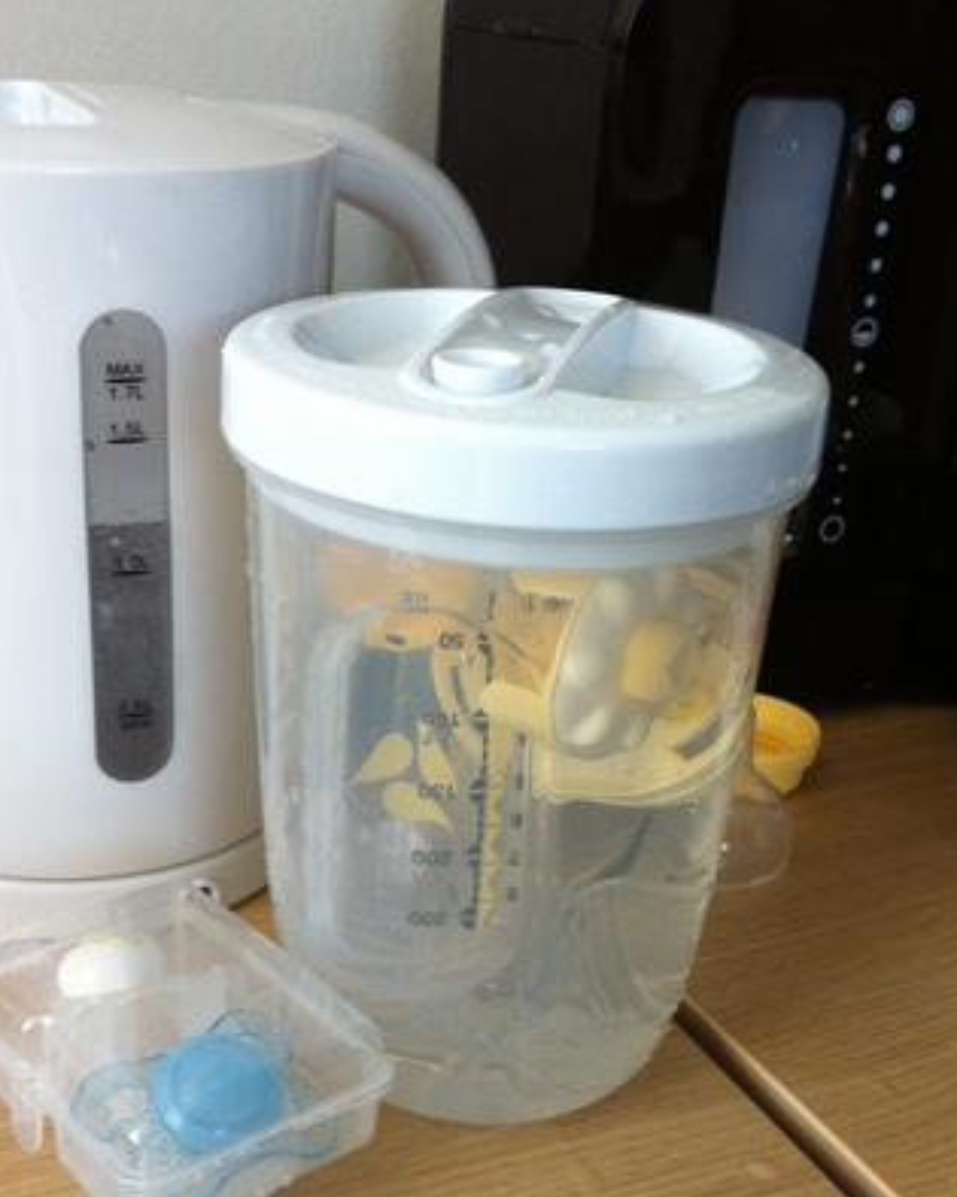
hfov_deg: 29.1
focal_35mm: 52
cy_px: 729
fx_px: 1842
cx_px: 459
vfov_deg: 35.9
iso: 125
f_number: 2.8
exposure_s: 1/120
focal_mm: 3.85
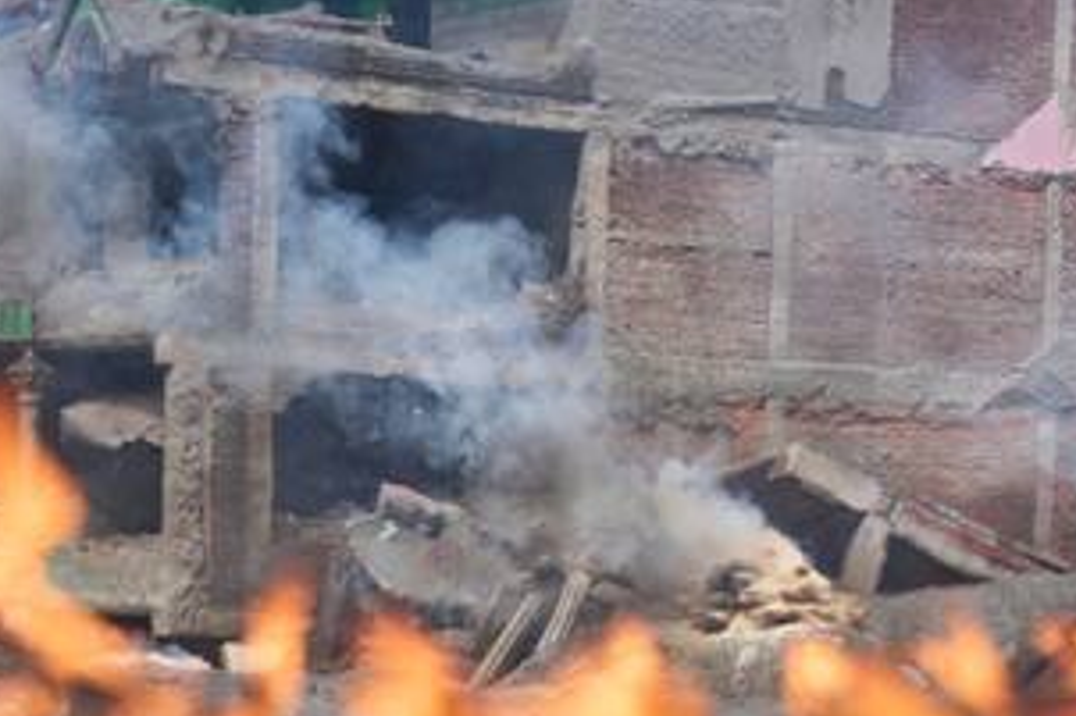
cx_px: 481
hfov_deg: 20.0
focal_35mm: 102
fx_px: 3047
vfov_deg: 13.3
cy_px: 590
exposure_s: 1/1600
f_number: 4
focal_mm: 44
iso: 200
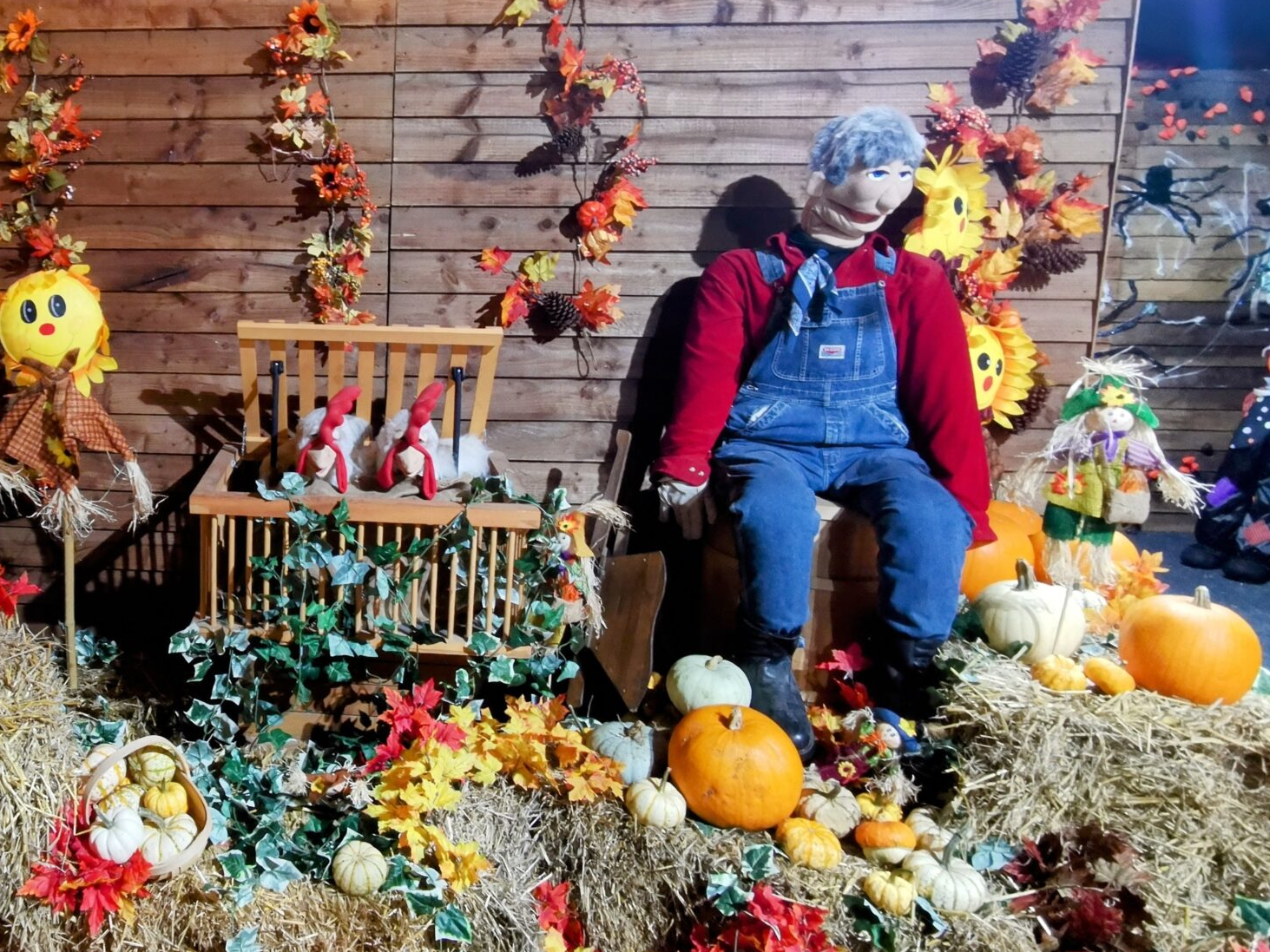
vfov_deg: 49.6
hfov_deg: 58.6
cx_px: 253
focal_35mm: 28
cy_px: 407
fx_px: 1027
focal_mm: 2.35
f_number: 2.2
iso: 640
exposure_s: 1/20
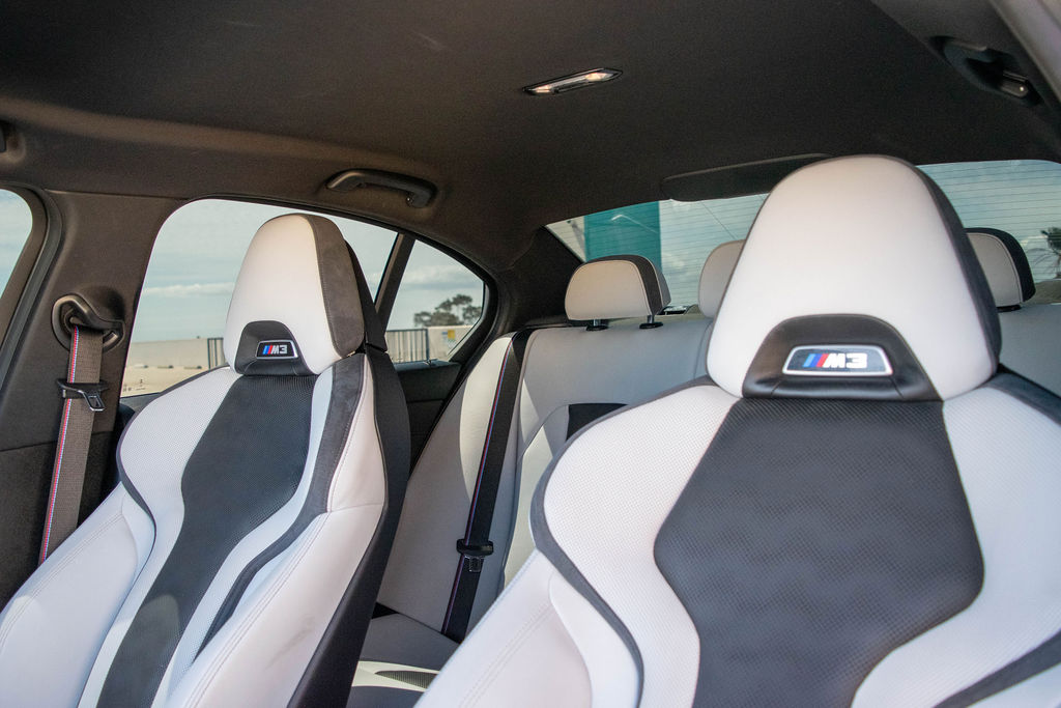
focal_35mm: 29
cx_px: 530
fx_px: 843
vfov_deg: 45.5
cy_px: 354
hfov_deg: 64.4
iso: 1400
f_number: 3.5
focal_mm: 18
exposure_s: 1/500
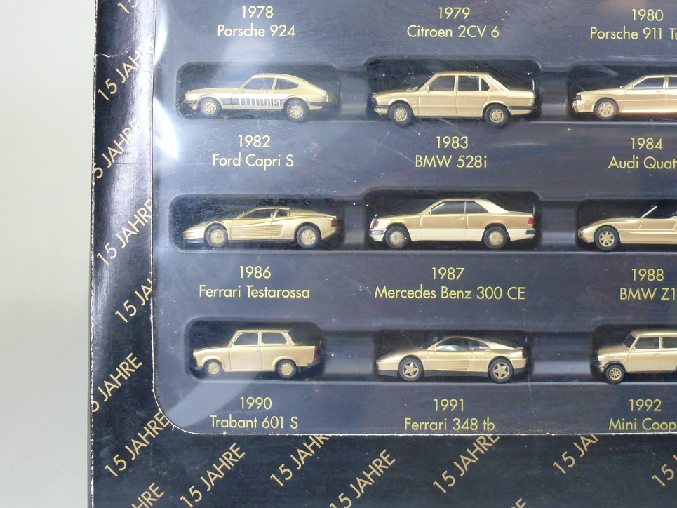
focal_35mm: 68
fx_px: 1330
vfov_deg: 21.6
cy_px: 194
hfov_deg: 27.9
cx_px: 561
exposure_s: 1/30
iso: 160
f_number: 2.8
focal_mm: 8.3
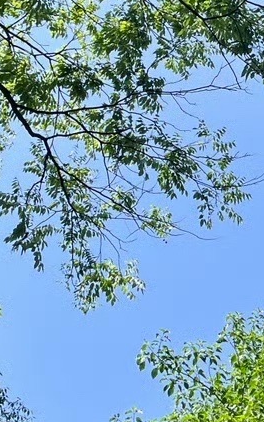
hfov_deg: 13.5
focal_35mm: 94
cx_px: 313
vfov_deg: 22.0
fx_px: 1081
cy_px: 135
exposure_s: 1/1389
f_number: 1.6
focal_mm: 5.1
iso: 50
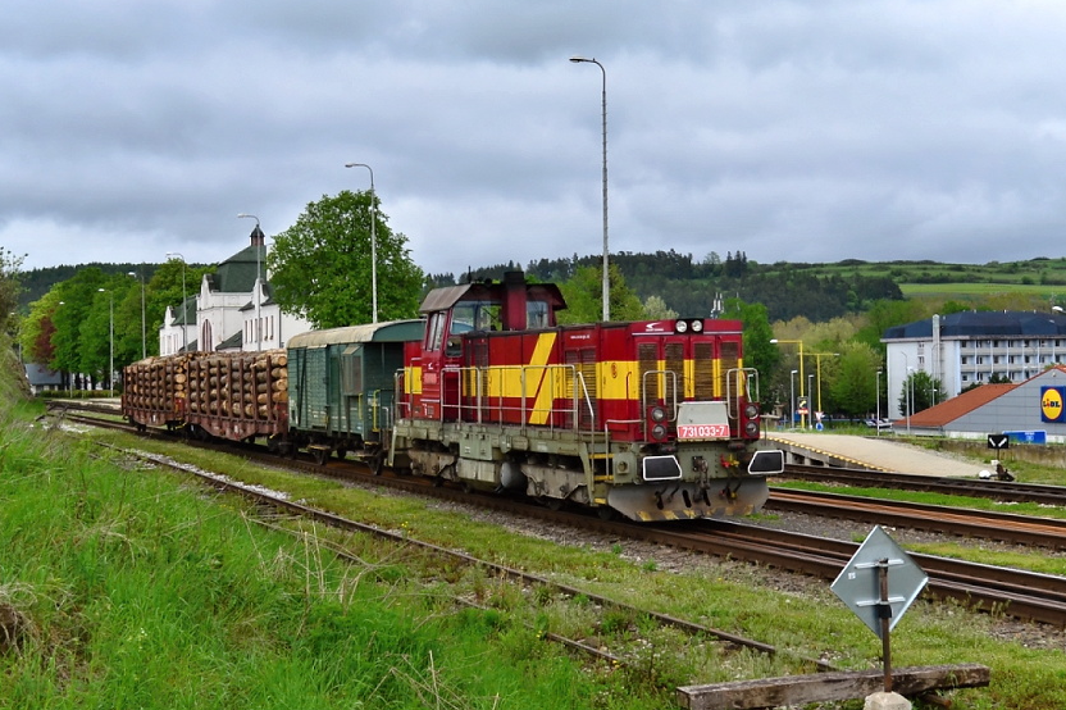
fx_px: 1569
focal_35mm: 53
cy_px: 352
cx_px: 565
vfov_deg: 25.5
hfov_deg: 37.5
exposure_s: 1/500
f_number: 6.7
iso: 200
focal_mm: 30
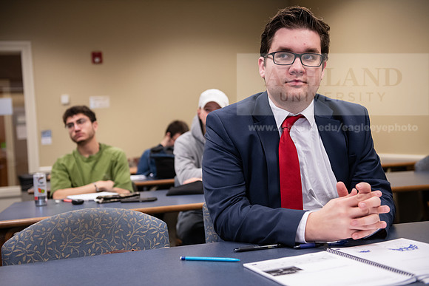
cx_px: 214
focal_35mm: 48
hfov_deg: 41.1
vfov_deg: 28.1
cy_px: 143
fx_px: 572
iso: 1000
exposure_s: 1/125
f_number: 3.2
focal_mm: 48
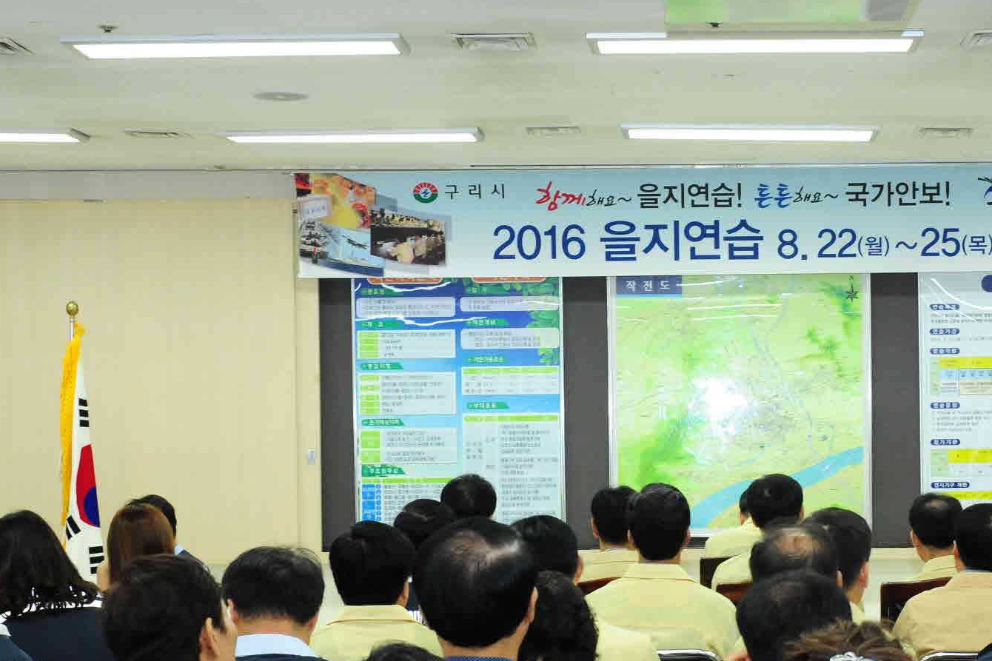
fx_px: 2176
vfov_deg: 17.2
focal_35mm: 79
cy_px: 494
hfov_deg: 25.4
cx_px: 729
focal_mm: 35
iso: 1600
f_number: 7.1
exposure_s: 1/60
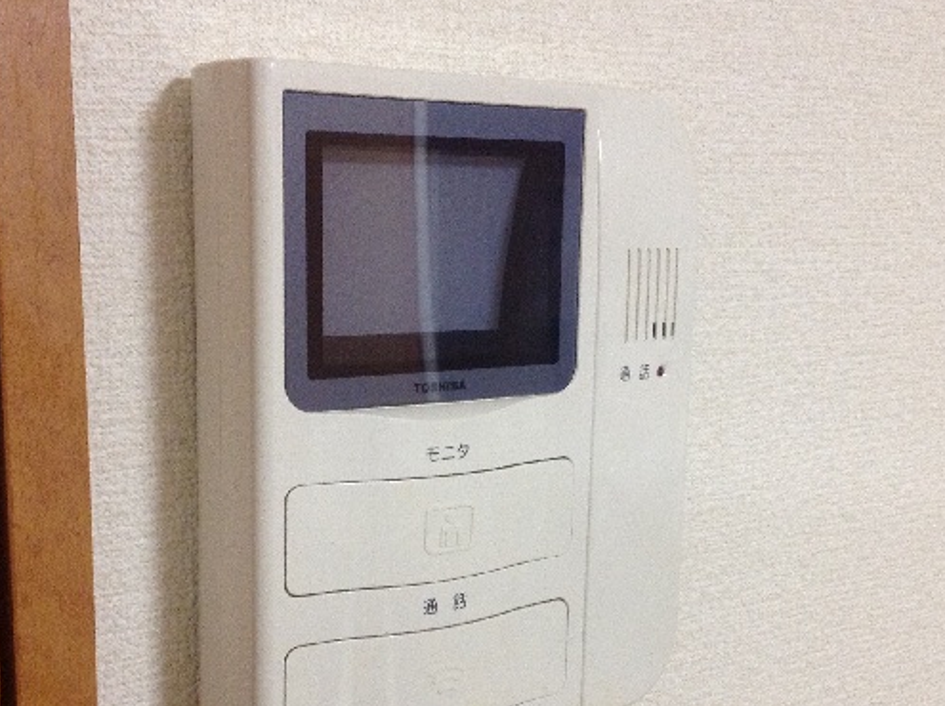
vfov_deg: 27.4
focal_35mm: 53
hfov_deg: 36.2
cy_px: 433
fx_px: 1445
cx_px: 454
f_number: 2.4
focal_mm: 4.28
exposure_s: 1/15
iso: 200
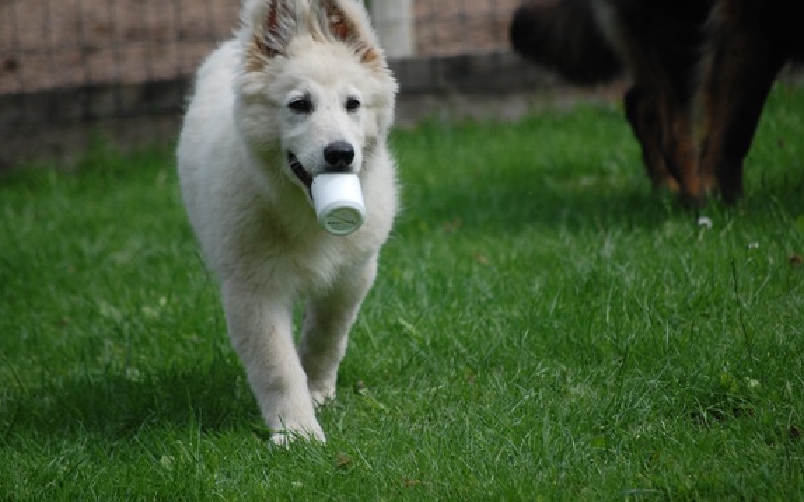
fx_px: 7467
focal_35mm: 341
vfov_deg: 3.8
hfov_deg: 6.2
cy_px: 206
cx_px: 387
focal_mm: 200
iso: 280
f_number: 5.6
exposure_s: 1/1000
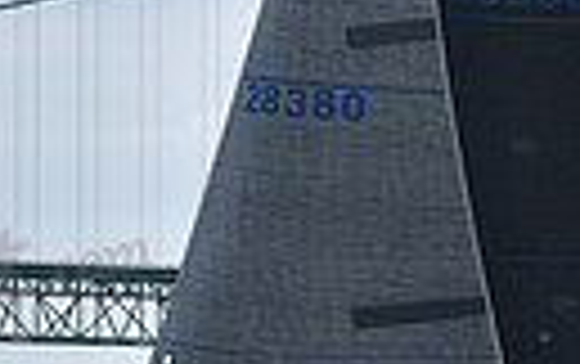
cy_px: 20
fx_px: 6885
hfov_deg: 4.8
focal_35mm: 435
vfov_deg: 3.0
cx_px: 387
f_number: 6.3
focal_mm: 95
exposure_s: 1/800
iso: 400
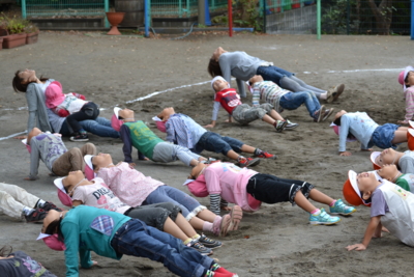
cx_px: 207
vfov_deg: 16.6
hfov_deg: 24.6
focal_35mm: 82
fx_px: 949
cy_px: 138
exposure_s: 1/125
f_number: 5.6
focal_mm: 55
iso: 250
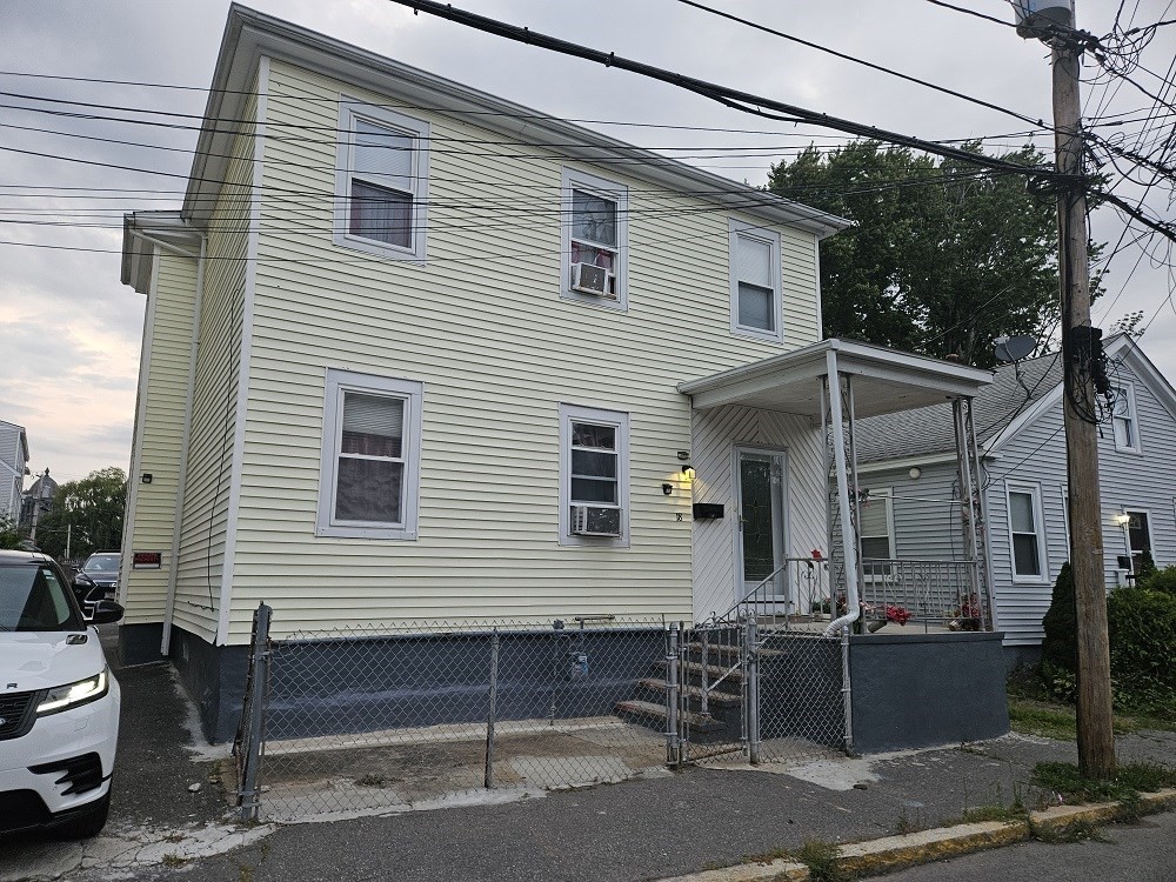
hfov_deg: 73.9
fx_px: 781
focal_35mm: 23
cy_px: 441
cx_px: 588
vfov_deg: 58.9
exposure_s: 1/180
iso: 80
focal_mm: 5.4
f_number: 1.8
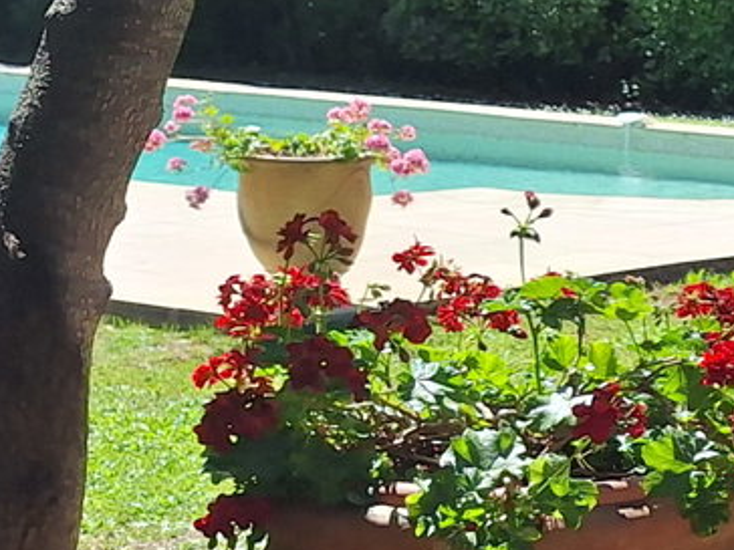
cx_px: 1464
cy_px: 336
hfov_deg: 15.5
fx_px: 2142
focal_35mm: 101
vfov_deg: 14.6
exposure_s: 1/1770
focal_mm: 5.54
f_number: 1.8
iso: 40
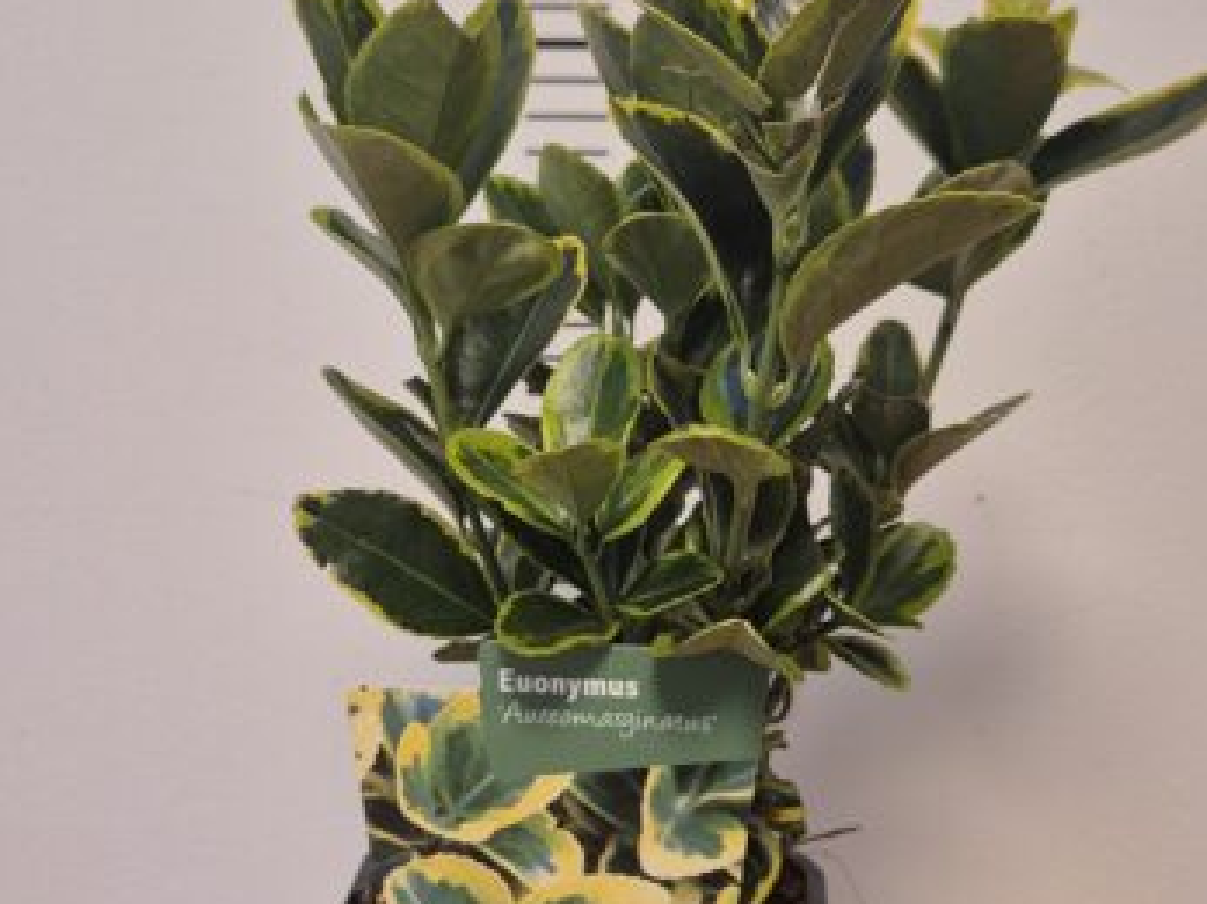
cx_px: 591
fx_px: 1847
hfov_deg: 36.2
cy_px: 501
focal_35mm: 53
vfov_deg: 27.5
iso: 200
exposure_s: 1/100
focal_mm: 5.4
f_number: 1.8
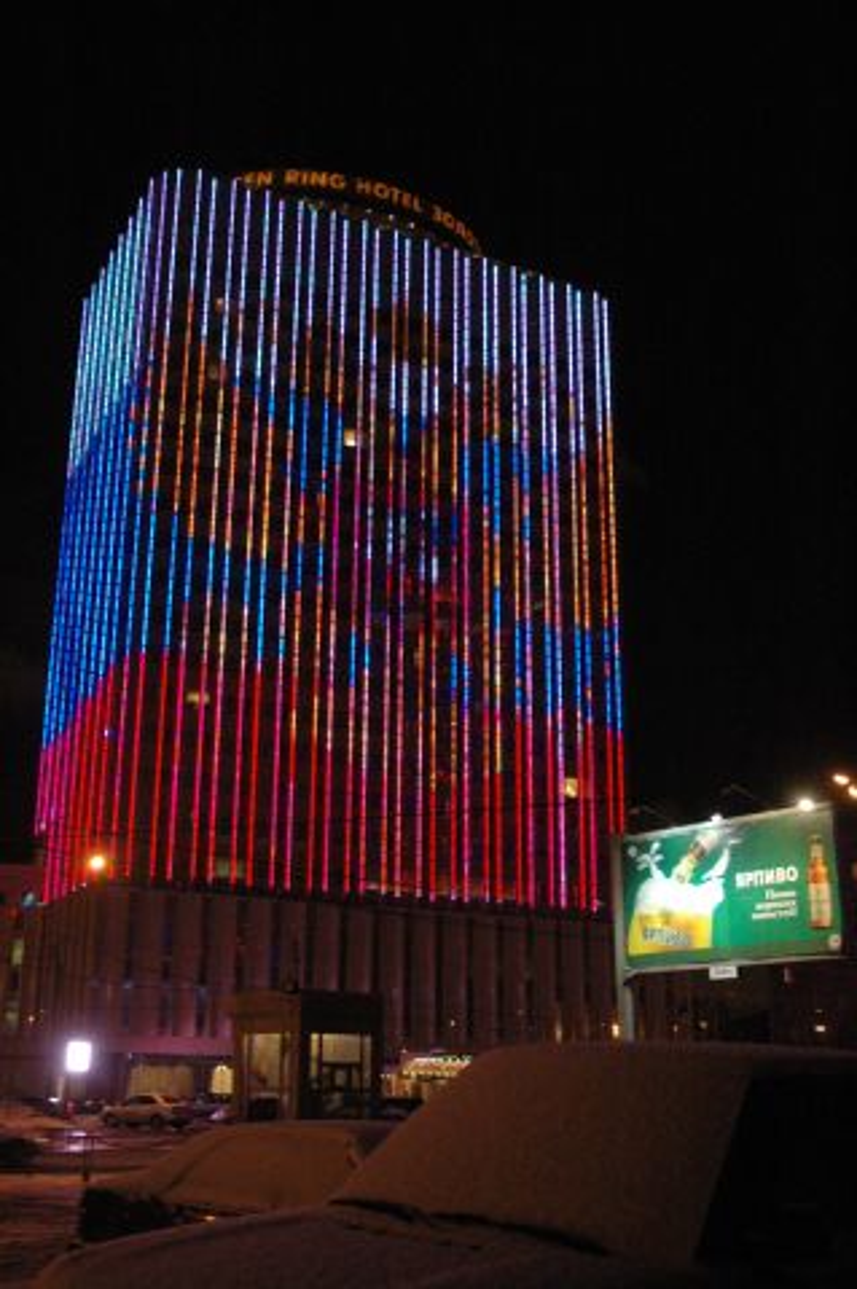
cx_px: 428
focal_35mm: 40
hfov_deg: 32.9
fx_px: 1449
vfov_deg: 48.0
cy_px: 644
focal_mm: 27
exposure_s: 1/20
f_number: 3.8
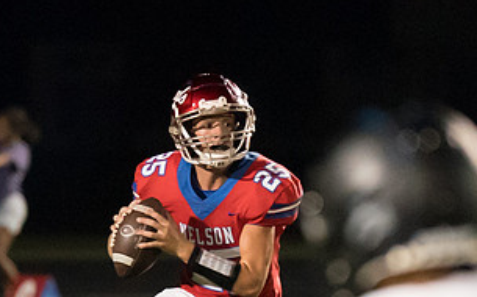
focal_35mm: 930
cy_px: 246
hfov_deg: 2.3
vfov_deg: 1.4
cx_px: 234
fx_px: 12079
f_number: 2.8
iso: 10000
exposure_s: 1/1000
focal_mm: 200
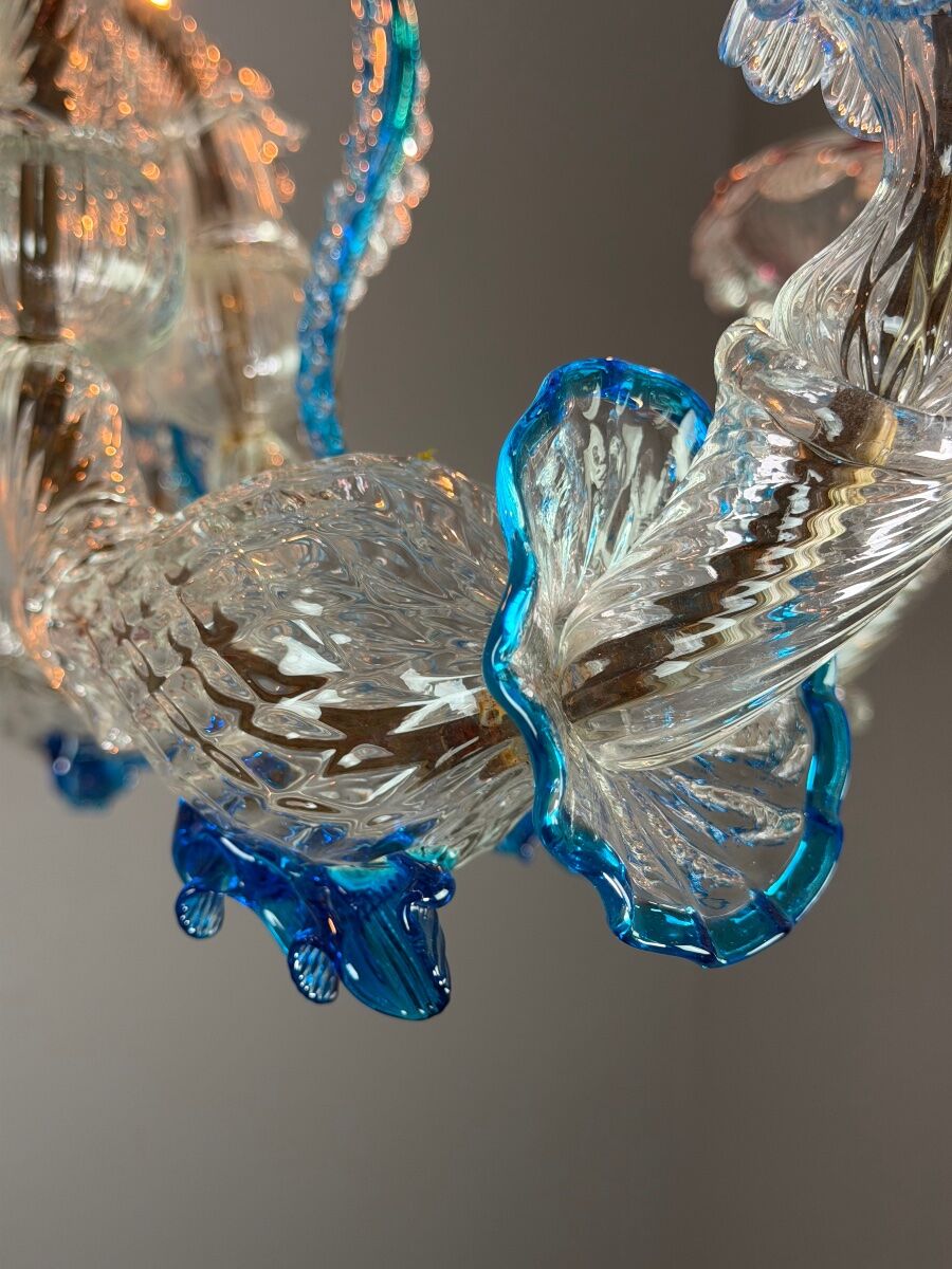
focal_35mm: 48
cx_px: 476
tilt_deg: +5.6
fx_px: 1760
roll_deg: -2.2
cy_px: 634
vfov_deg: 39.7
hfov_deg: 30.3
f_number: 1.78
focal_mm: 6.76
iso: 125
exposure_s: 1/50
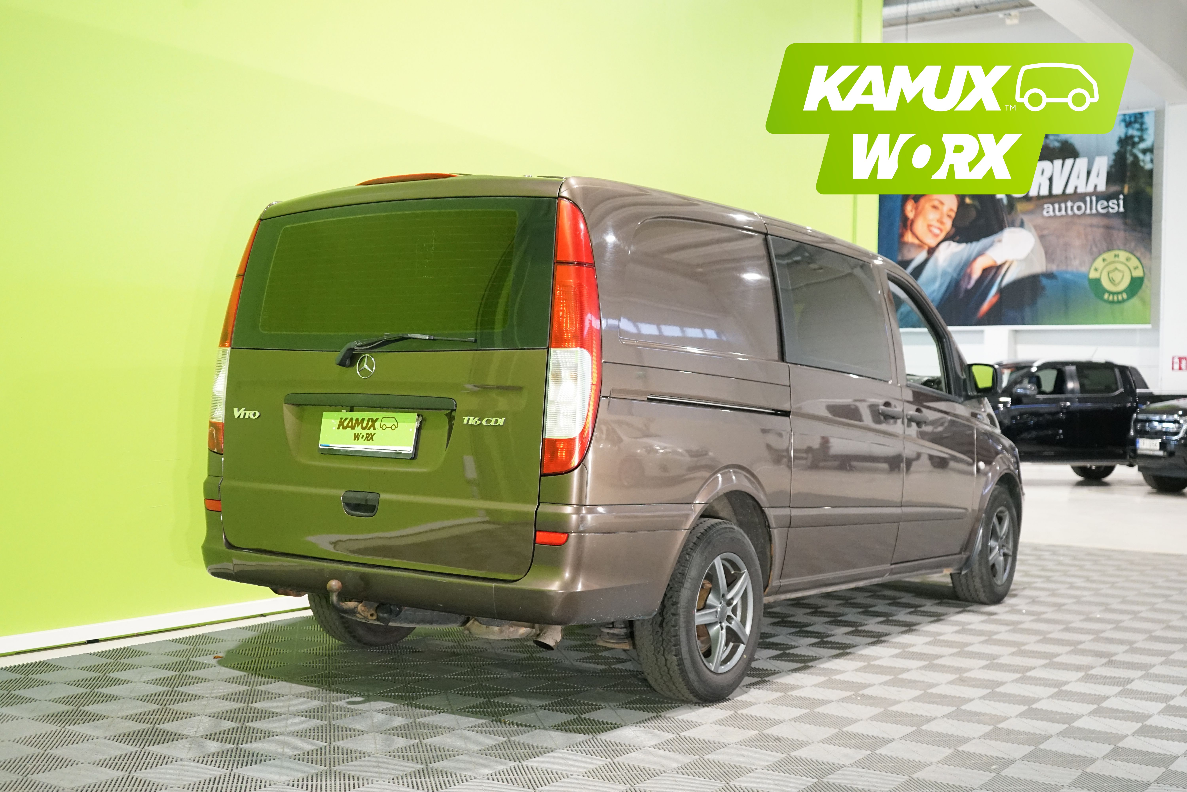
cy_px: 396
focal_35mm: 40
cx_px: 594
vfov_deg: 33.4
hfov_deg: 48.5
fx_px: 1319
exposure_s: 1/125
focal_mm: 40
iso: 4000
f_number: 4
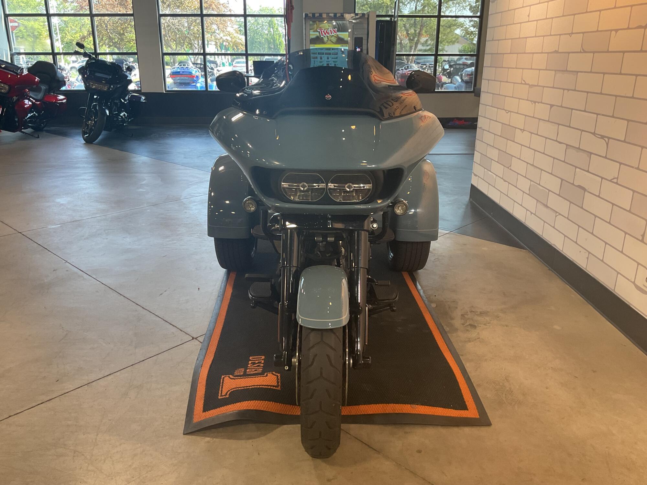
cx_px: 324
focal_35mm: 29
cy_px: 242
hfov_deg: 61.7
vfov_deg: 48.2
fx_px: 542
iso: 64
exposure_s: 1/60
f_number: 1.8
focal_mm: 3
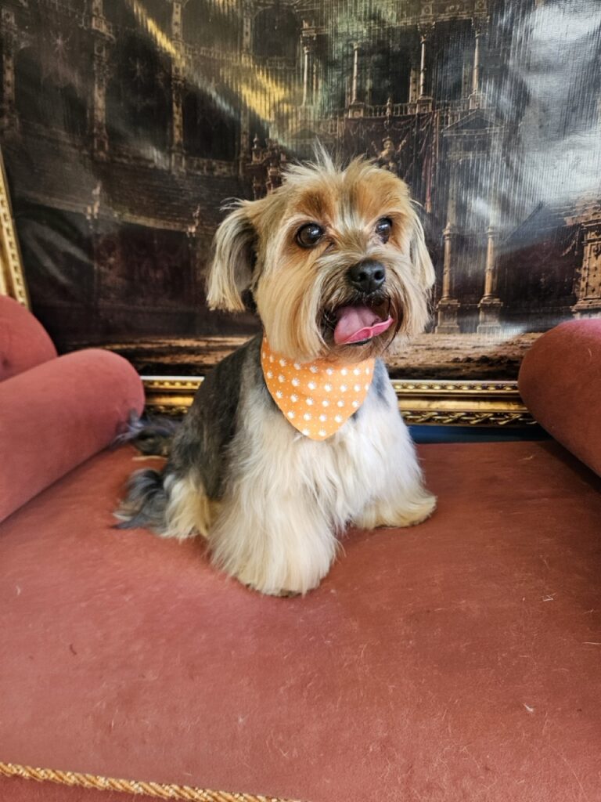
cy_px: 401
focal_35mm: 23
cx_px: 300
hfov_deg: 58.9
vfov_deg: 73.9
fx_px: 532
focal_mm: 5.4
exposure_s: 1/170
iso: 320
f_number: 1.8
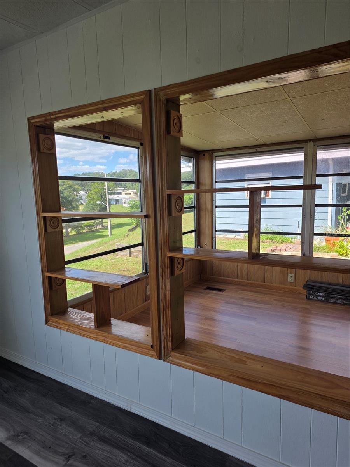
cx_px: 175
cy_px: 234
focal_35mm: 23
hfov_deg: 58.9
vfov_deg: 73.9
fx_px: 310
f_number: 1.7
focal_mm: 6.25
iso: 80
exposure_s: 1/1328
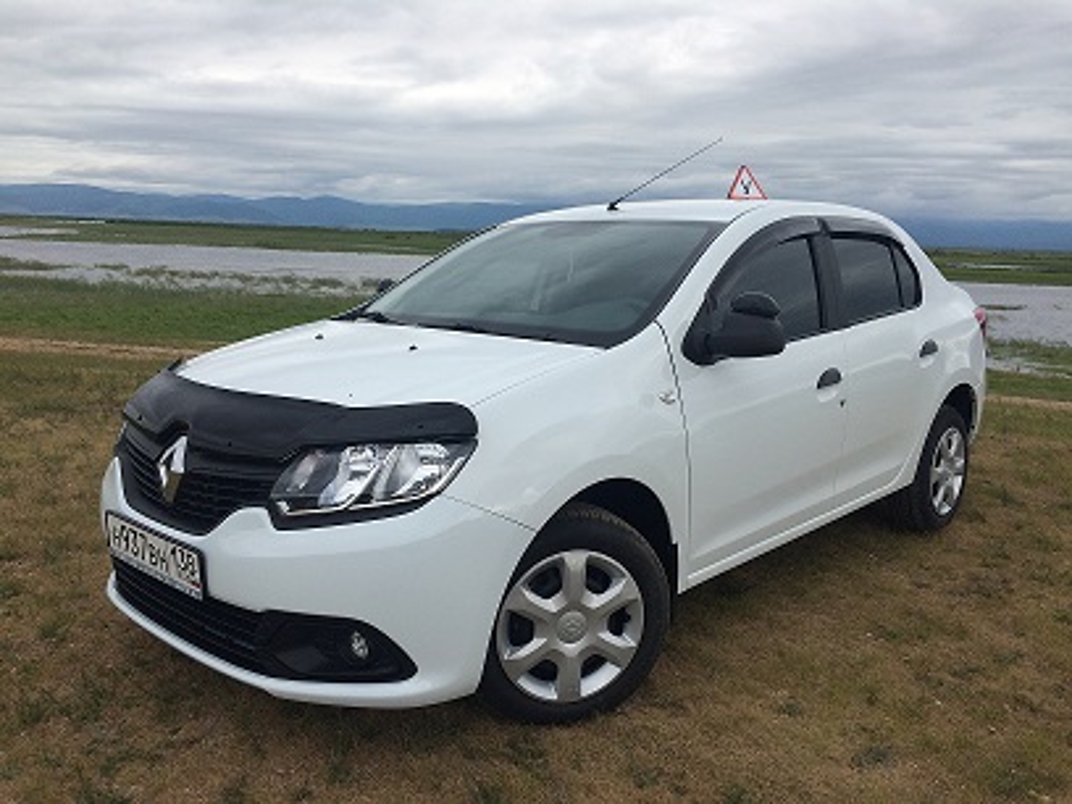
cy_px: 402
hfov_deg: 61.7
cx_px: 536
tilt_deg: -12.4
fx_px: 898
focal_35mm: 29
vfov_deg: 48.2
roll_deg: -2.0
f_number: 2.2
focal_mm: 4.15
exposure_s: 1/1520
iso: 32
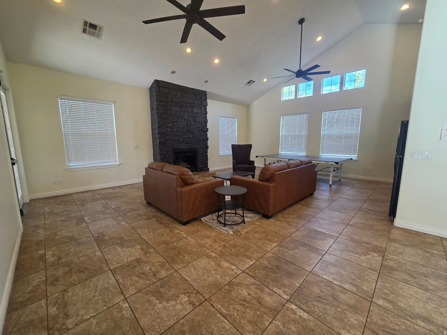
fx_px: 168
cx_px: 224
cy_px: 168
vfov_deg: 89.9
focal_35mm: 13
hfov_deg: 106.2
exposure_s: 1/120
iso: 200
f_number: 2.2
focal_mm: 2.2
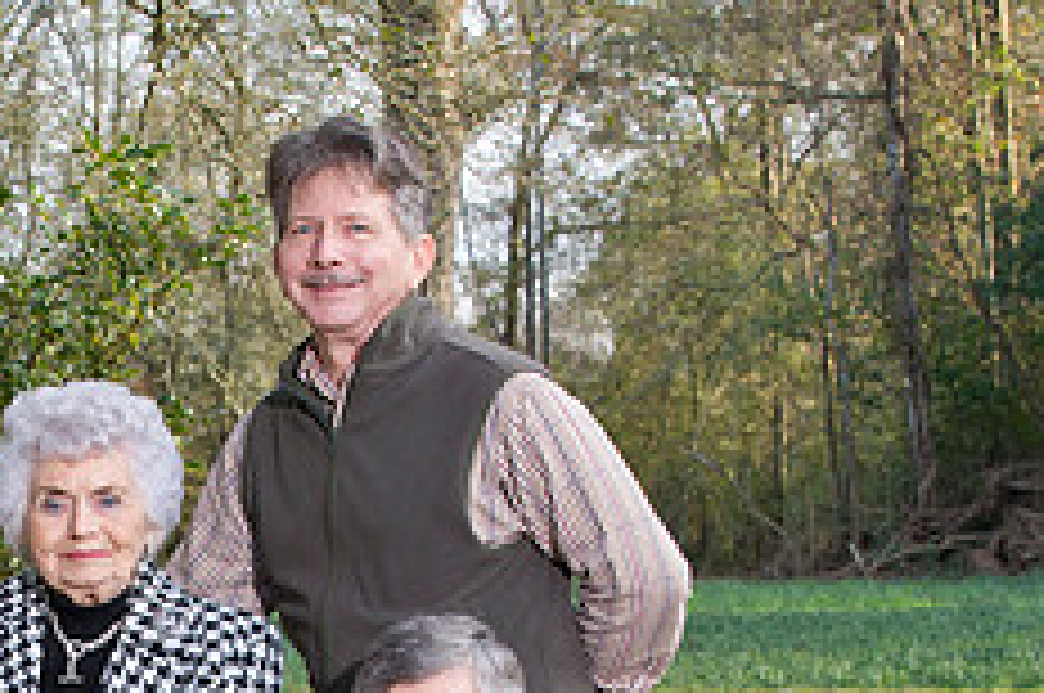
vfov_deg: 7.8
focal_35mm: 175
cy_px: 832
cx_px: 94
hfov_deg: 11.7
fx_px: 5068
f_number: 8
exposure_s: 1/160
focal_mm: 70
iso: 800
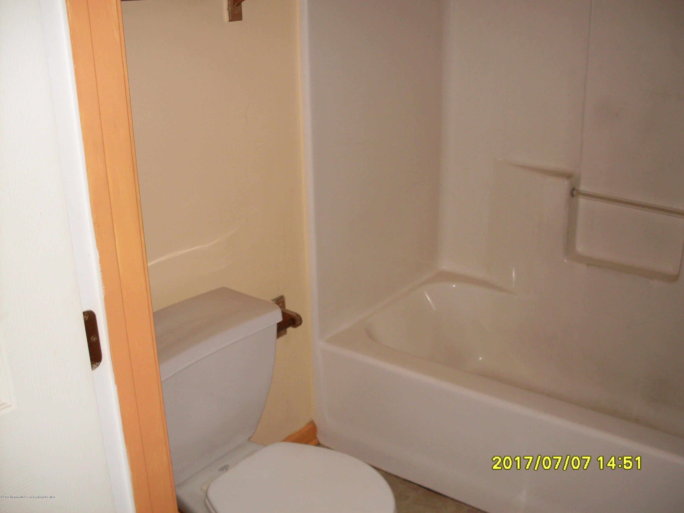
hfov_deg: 49.0
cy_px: 256
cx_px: 342
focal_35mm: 38
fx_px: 751
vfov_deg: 37.7
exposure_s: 1/45
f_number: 2.8
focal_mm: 6.3
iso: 100
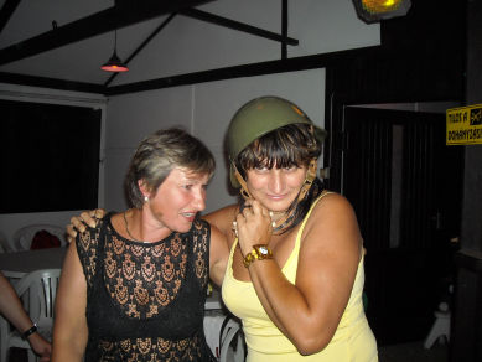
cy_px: 181
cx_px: 241
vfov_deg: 40.7
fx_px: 487
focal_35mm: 35
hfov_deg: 52.6
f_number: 2.8
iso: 200
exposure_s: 1/60
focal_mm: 5.7
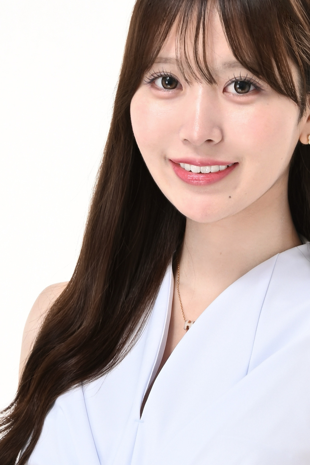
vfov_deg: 8.6
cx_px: 245
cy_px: 334
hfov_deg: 5.7
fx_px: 3099
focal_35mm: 240
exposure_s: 1/160
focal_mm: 85
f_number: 9
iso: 100
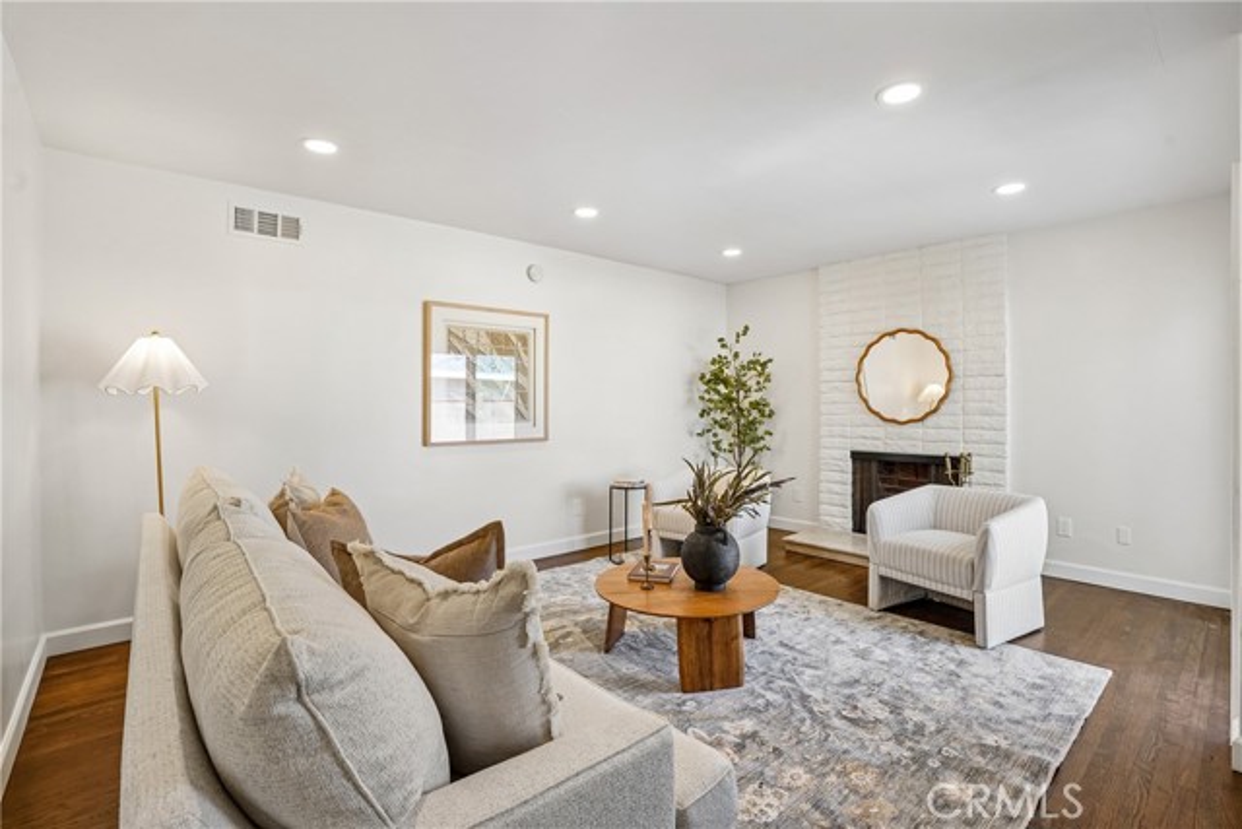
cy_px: 414
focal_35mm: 16
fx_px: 552
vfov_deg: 73.8
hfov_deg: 96.7
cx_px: 621
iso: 400
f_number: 8
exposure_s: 1/25
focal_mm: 16
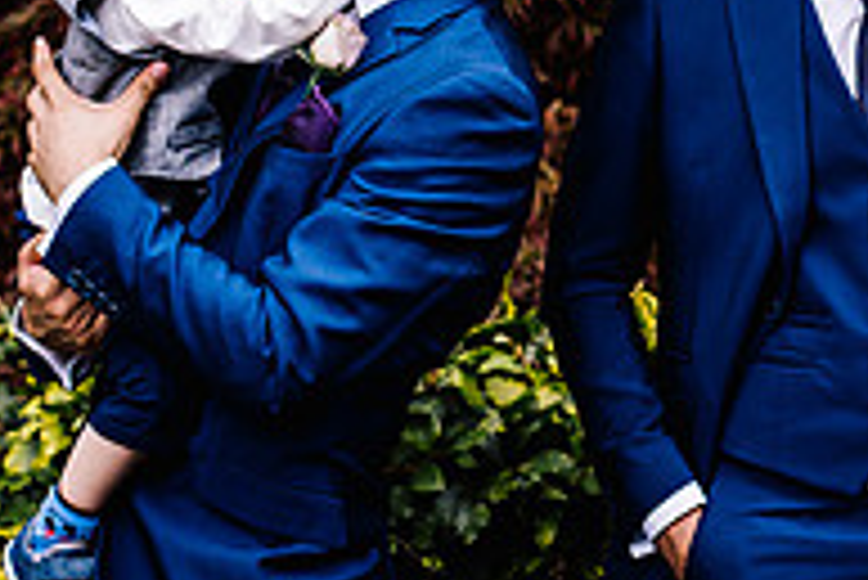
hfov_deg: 13.4
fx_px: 3619
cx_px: 913
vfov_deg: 9.1
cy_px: 11
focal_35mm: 150
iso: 125
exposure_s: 1/500
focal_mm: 50
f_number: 2.5
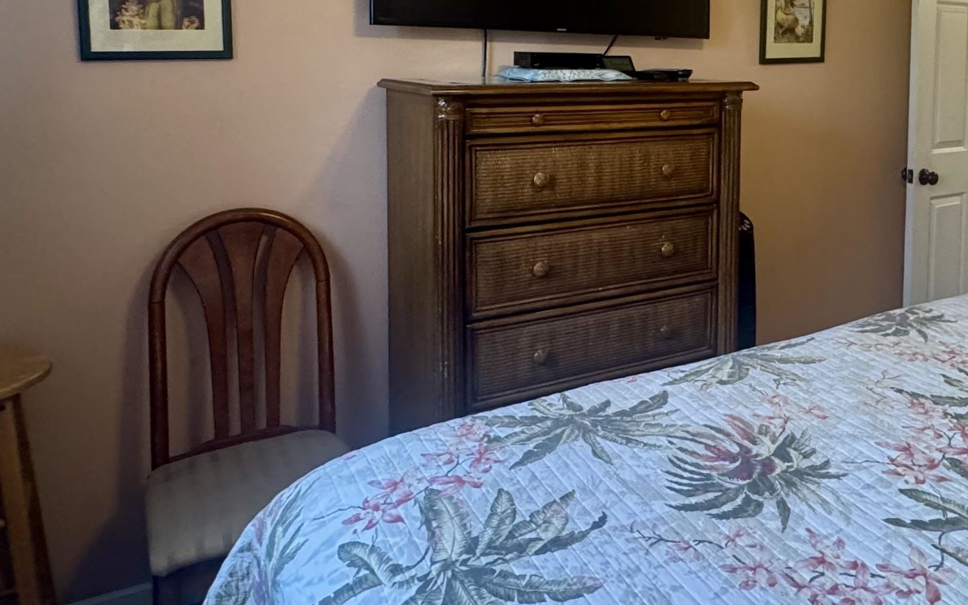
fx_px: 818
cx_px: 639
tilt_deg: -3.5
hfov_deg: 59.9
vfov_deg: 38.7
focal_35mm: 31
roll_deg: +0.7
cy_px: 104
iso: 320
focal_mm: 2.22
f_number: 2.2
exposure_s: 1/60
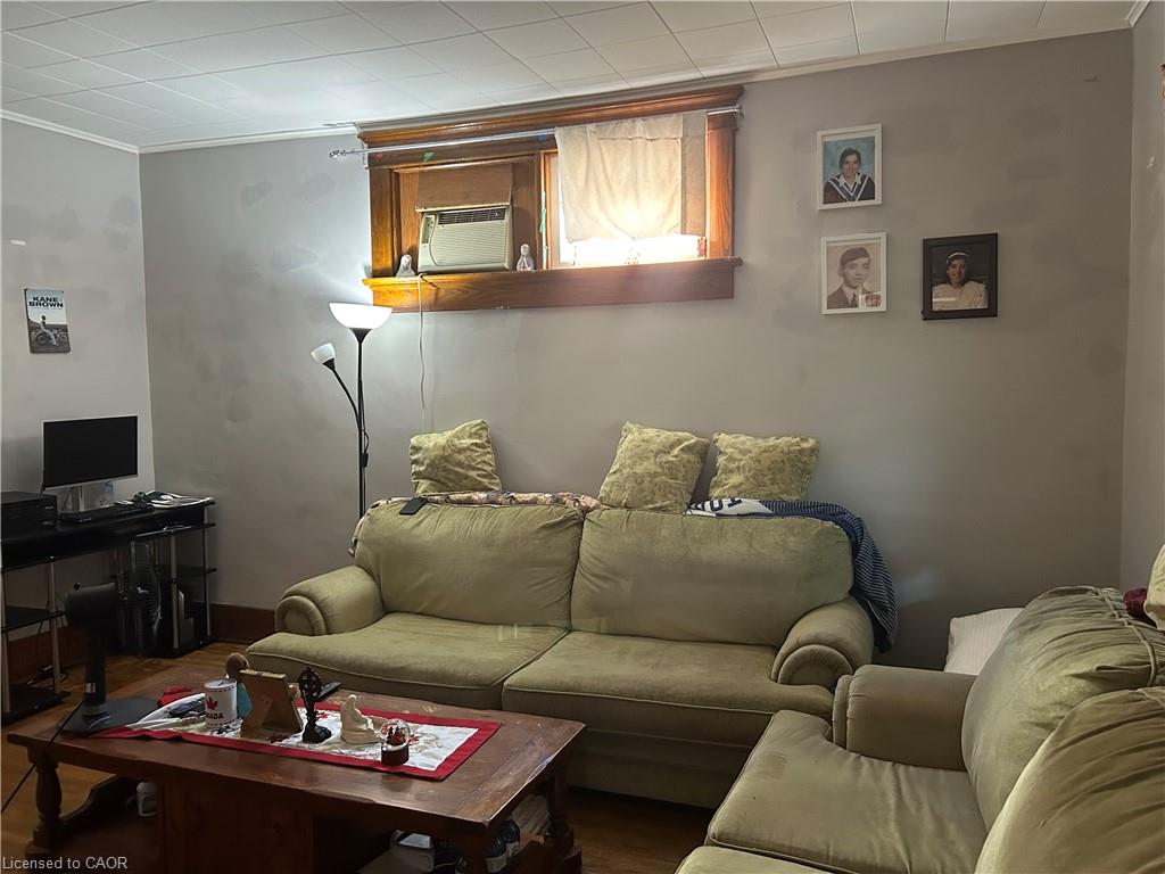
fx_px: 875
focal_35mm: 26
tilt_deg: -4.1
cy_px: 437
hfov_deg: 67.3
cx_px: 582
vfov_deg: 53.1
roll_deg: +1.1
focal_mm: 5.7
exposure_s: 1/40
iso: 400
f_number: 1.5
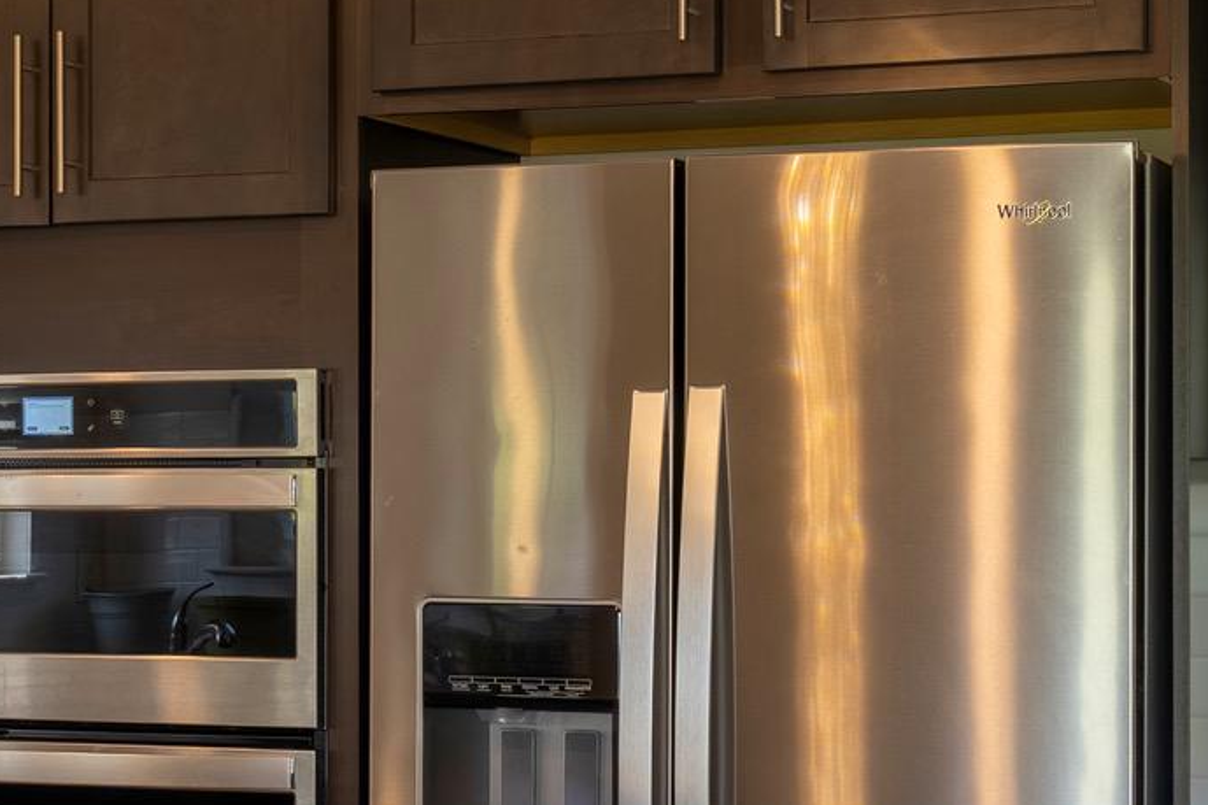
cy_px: 427
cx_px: 101
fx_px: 3589
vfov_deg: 12.8
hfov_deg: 18.8
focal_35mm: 107
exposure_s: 1/80
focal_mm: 24
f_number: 8
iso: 100
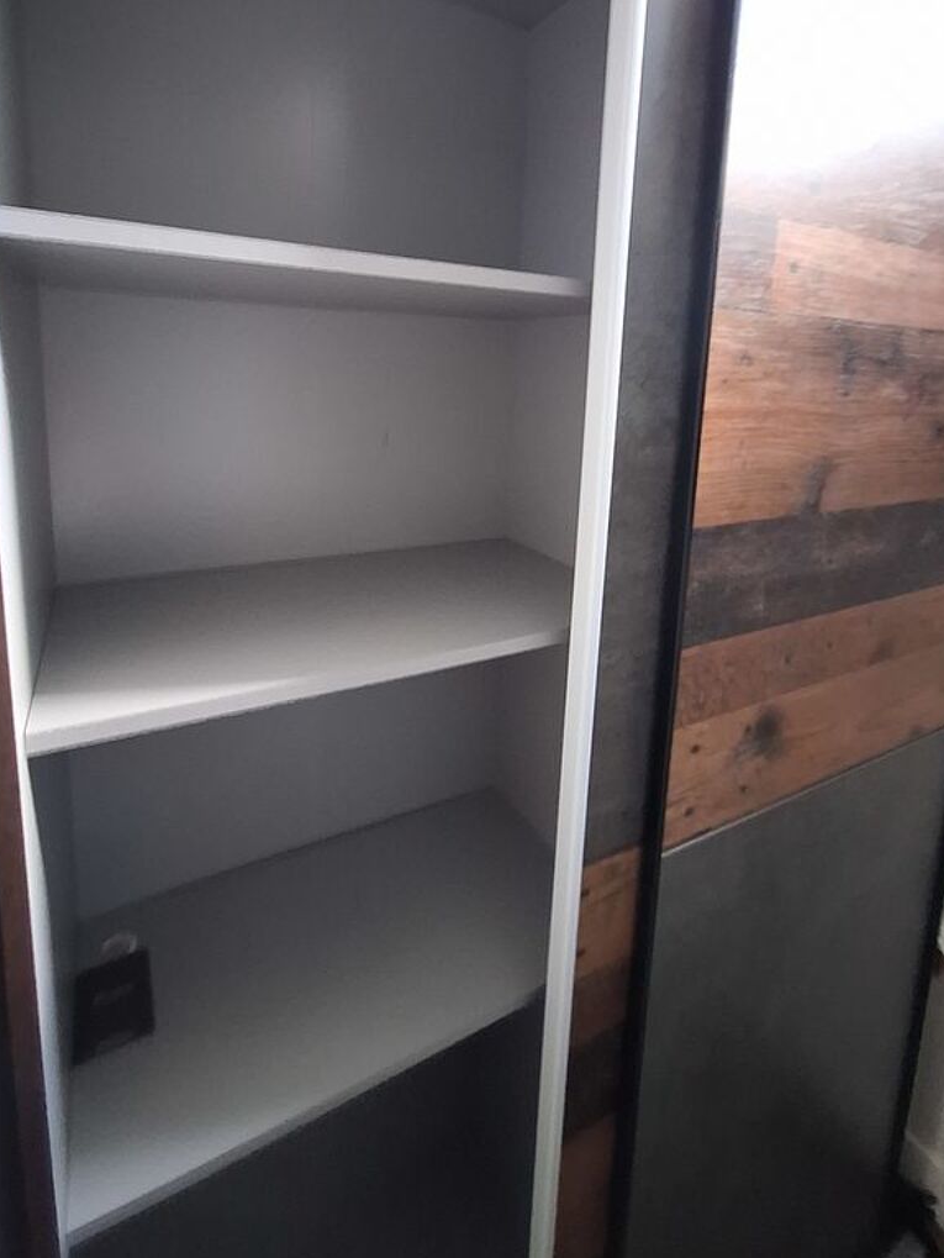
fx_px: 618
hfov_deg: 74.8
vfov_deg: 89.1
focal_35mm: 17
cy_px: 466
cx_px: 470
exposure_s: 1/8
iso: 400
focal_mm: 1.74
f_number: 2.2
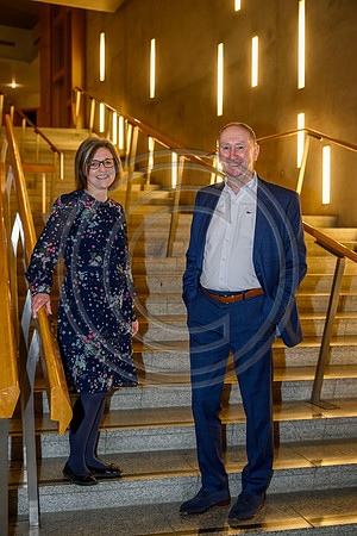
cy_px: 268
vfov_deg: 40.3
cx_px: 178
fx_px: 729
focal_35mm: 49
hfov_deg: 27.5
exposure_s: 1/125
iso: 4000
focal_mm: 49
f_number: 4.5
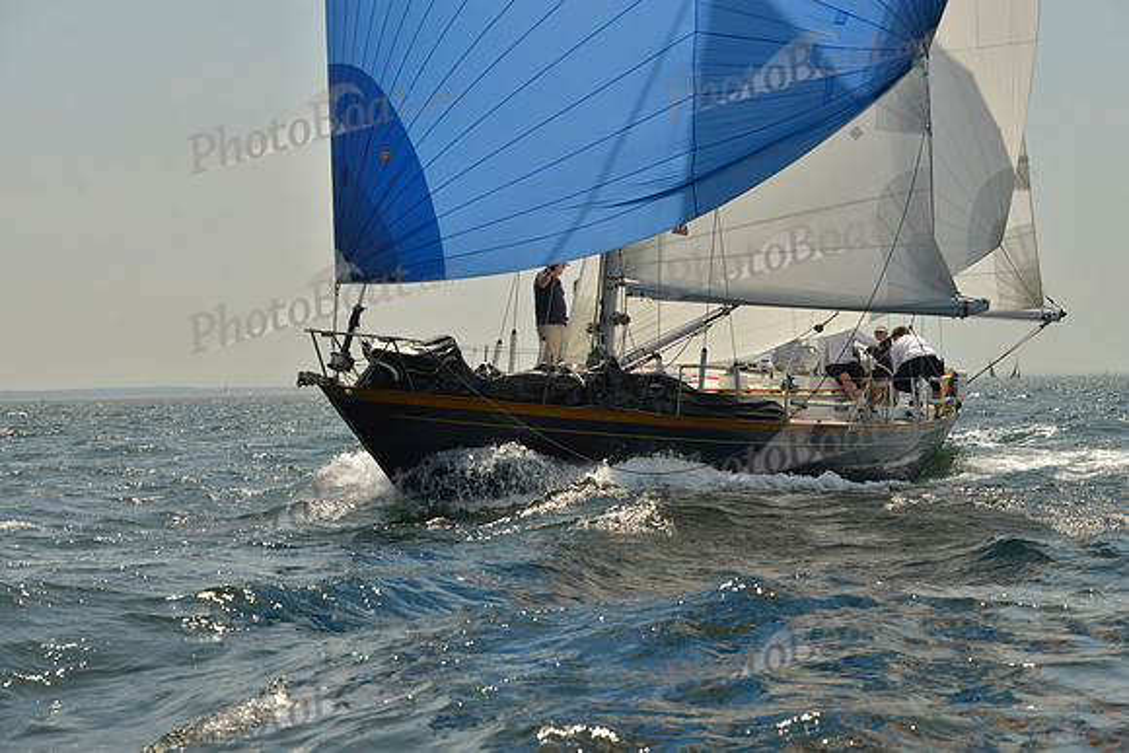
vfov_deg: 19.5
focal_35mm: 70
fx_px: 2196
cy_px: 376
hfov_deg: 28.8
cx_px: 564
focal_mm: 70
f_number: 8
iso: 200
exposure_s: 1/1250
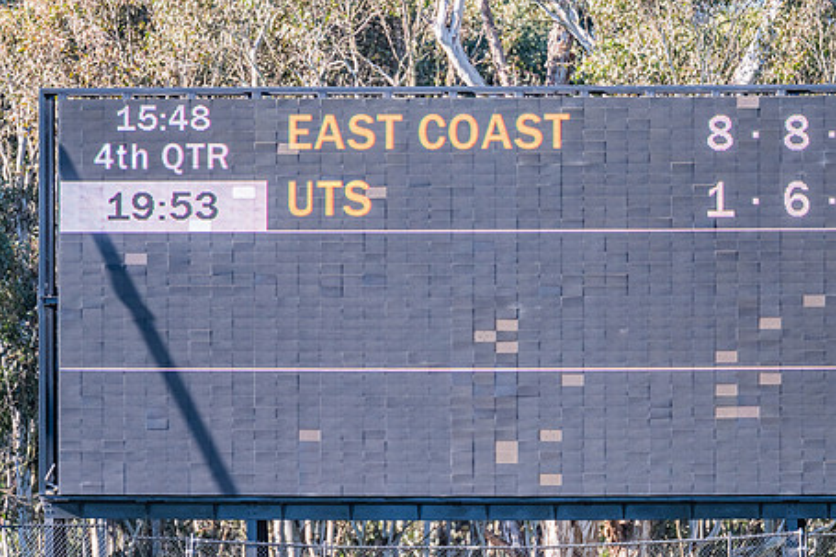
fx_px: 11954
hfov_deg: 4.0
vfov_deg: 2.7
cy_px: 282
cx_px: 461
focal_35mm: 515
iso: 800
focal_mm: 380
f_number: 4
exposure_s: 1/1250
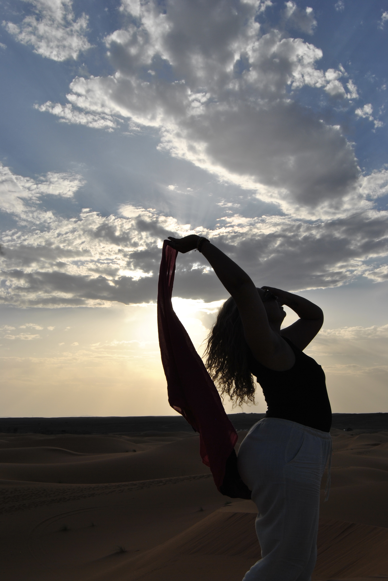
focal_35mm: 39
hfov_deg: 34.3
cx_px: 194
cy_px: 290
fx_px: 629
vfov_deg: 49.5
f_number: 11
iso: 100
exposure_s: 1/500
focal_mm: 26
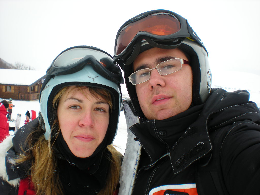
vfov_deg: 37.7
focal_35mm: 38
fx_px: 285
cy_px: 98
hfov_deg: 49.0
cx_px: 130
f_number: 4.6
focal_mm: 6.3
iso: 64
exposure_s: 1/160
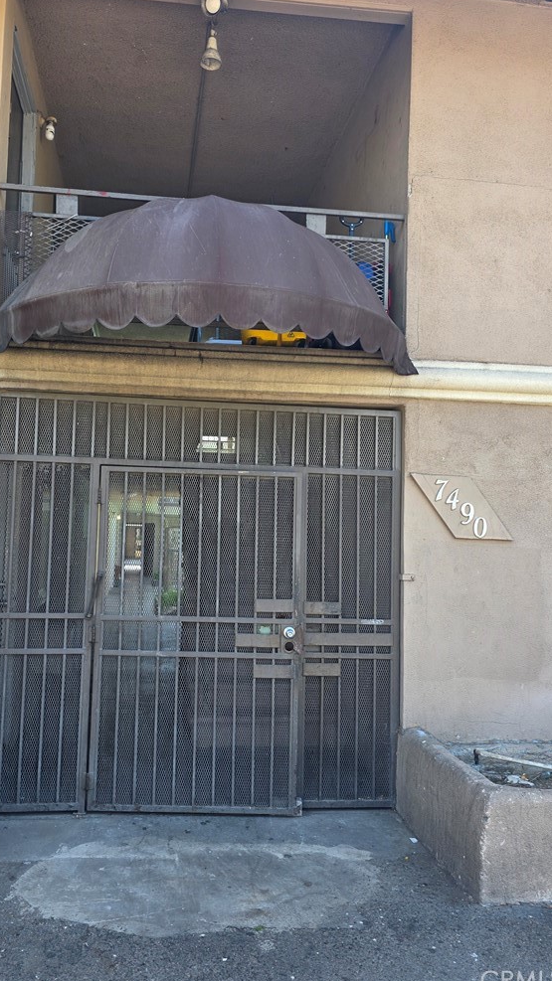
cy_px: 485
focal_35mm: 26
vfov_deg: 71.9
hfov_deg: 44.2
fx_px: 677
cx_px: 230
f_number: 1.7
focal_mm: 6.3
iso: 32
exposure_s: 1/180
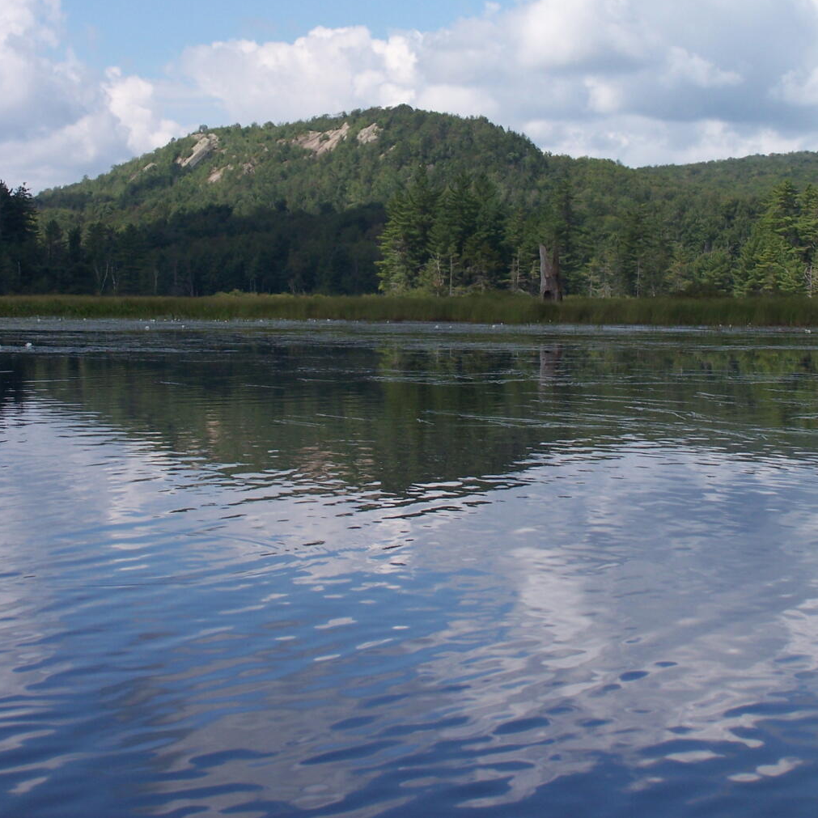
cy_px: 268
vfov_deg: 21.6
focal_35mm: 80
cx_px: 410
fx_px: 2139
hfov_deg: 21.7
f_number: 4.5
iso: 80
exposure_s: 1/640
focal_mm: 11.1
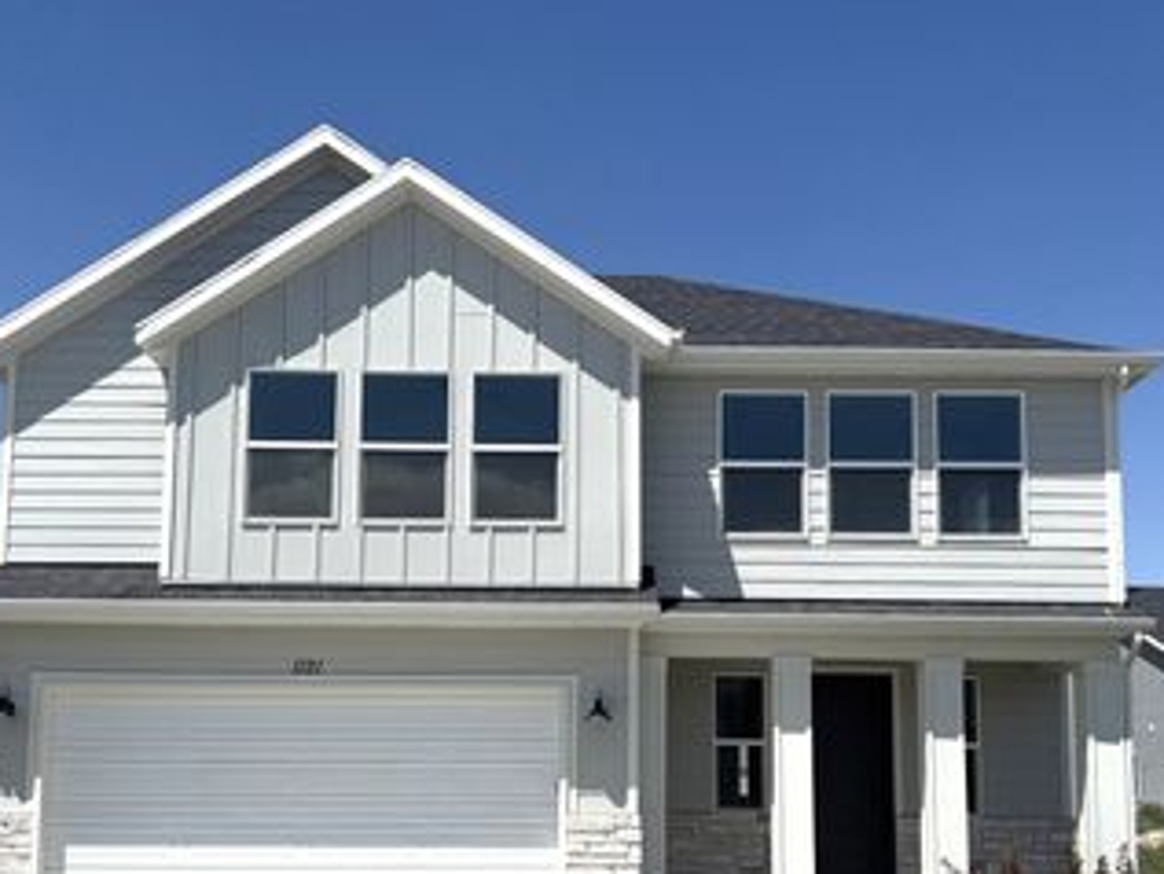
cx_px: 580
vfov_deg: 34.7
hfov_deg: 45.8
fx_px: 1379
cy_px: 611
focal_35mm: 41
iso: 50
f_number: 1.6
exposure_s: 1/6993
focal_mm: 5.96
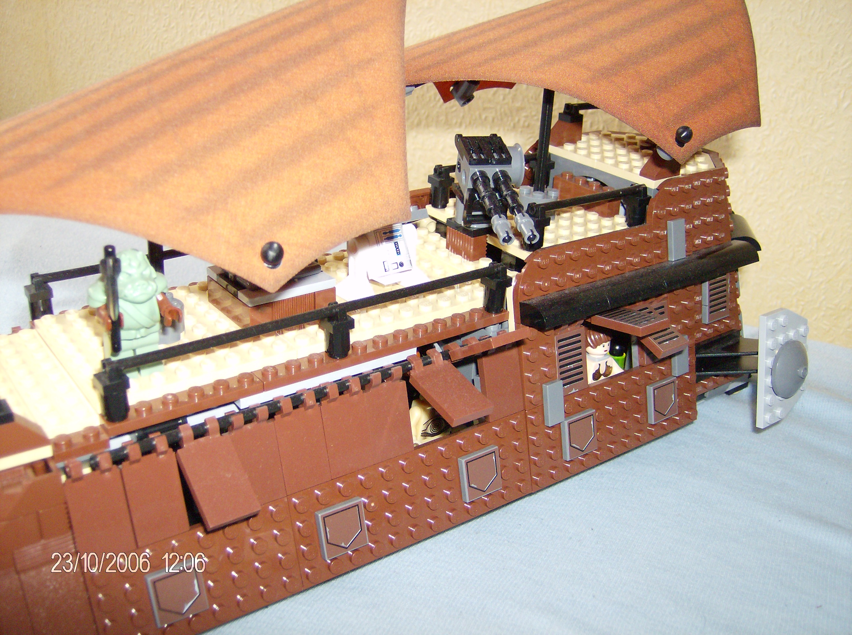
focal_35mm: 36
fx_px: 884
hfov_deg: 51.5
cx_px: 426
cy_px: 318
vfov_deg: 39.5
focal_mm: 6
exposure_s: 1/60
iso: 200
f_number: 2.8
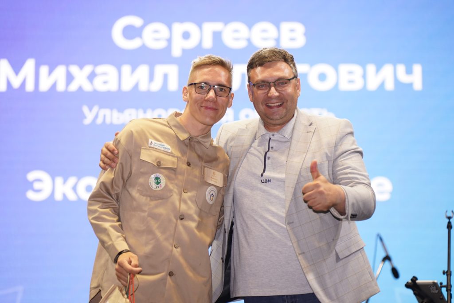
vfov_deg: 11.8
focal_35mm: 116
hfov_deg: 17.6
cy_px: 152
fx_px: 1463
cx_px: 227
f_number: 2.8
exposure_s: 1/160
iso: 320
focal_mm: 116
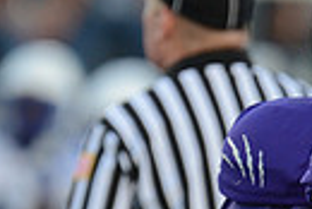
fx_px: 21266
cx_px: 514
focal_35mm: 2451
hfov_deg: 0.8
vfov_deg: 0.6
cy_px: 378
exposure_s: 1/800
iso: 1000
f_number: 4
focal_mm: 550
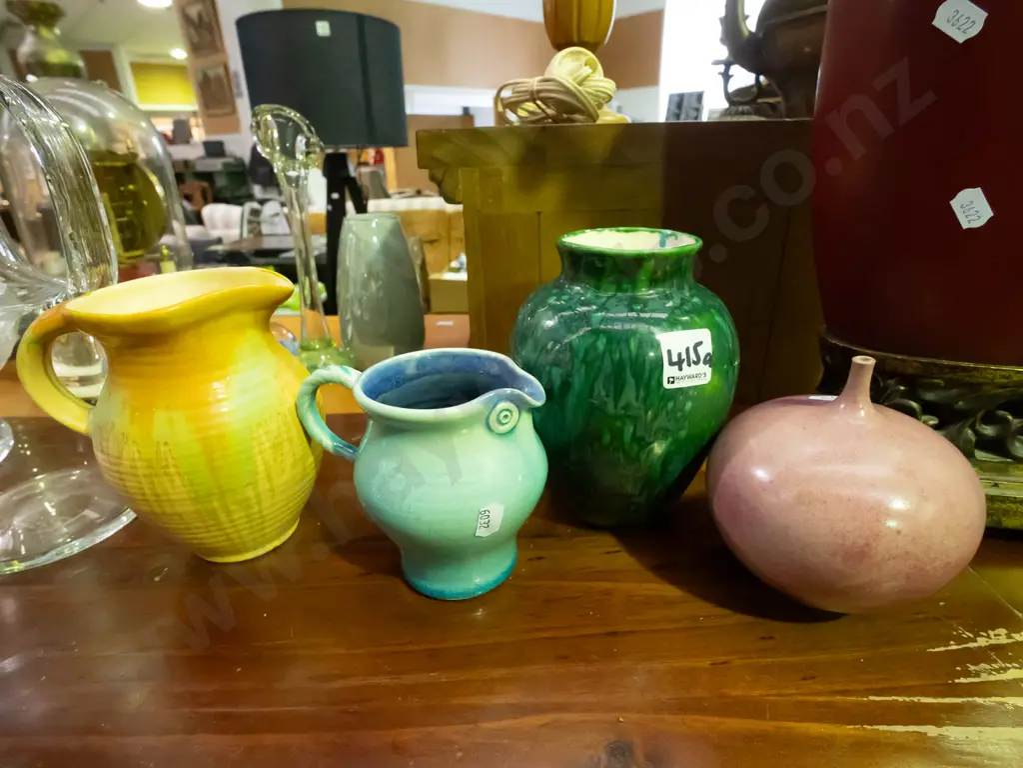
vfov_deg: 71.6
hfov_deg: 87.8
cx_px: 512
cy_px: 384
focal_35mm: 18
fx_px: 532
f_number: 5.6
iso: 6400
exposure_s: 1/60
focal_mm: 9
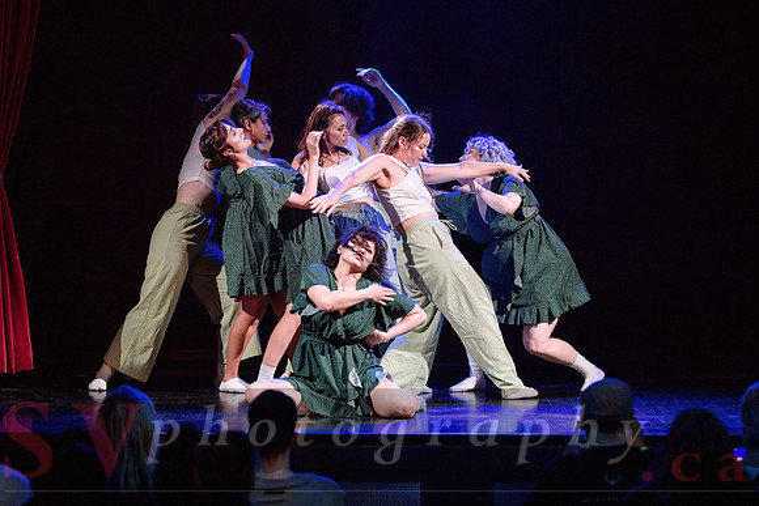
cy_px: 206
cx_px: 380
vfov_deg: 9.5
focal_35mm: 144
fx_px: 3033
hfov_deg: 14.3
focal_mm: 120
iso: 1600
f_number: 2.8
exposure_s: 1/160
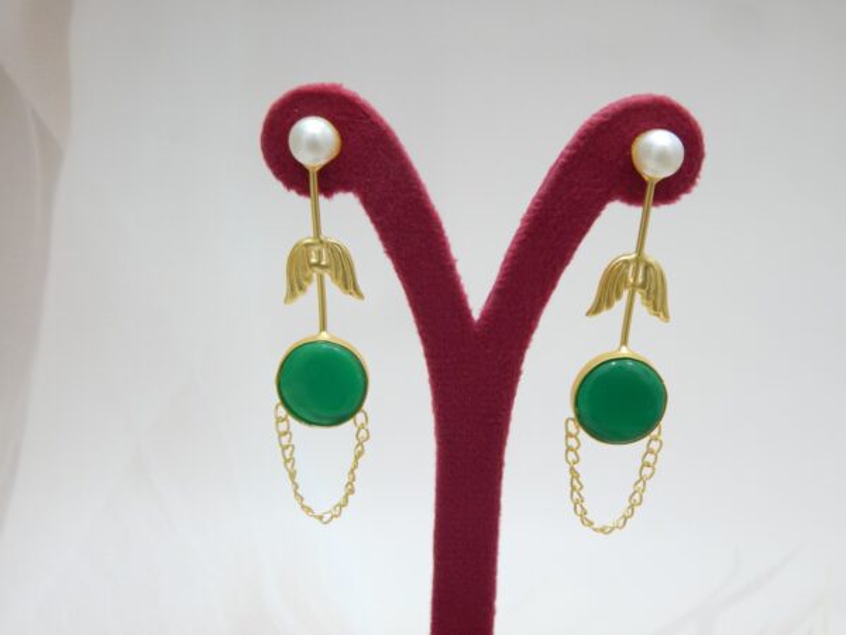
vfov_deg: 41.8
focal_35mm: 34
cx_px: 423
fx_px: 831
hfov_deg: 54.0
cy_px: 318
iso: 250
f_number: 3.3
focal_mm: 6.1
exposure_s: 1/30
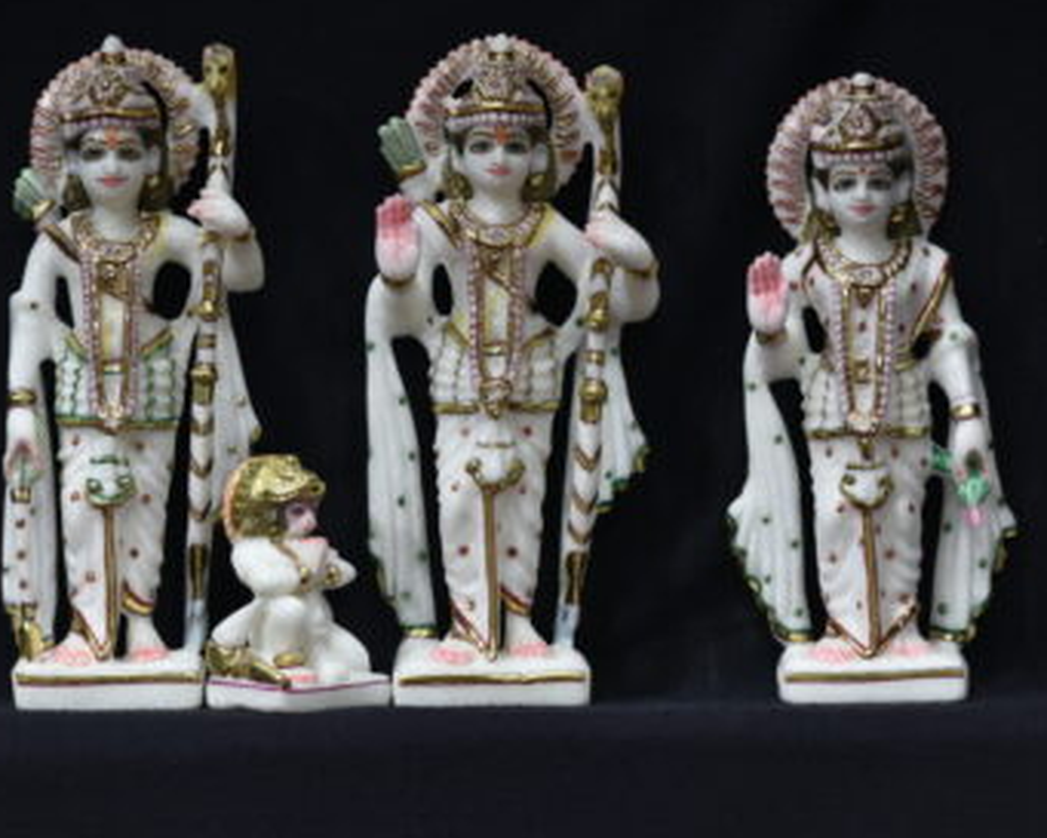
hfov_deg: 9.3
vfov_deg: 7.5
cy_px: 419
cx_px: 519
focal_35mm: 207
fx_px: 6416
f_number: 4.5
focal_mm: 175
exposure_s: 1/500
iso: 1250
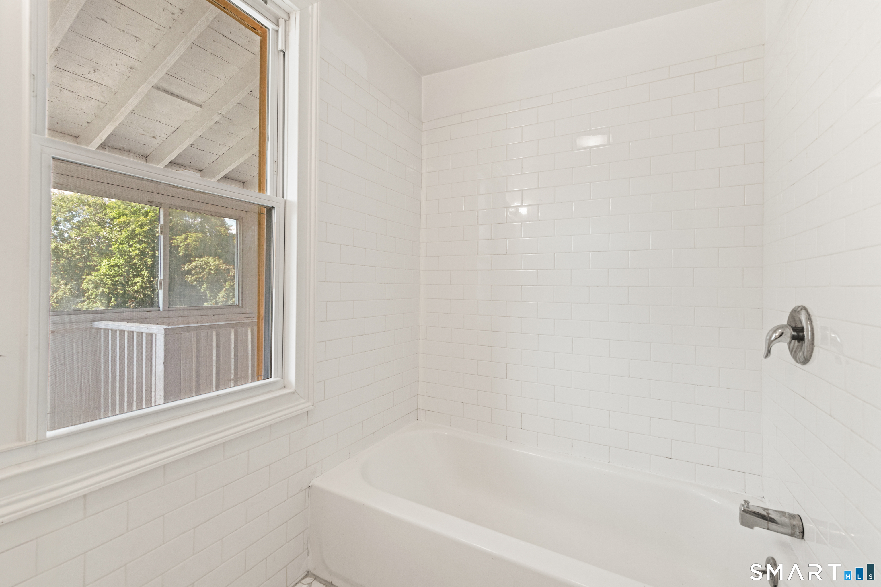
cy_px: 294
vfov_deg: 77.3
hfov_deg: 100.4
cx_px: 440
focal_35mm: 15
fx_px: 367
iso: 250
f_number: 8
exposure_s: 1/10
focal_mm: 15
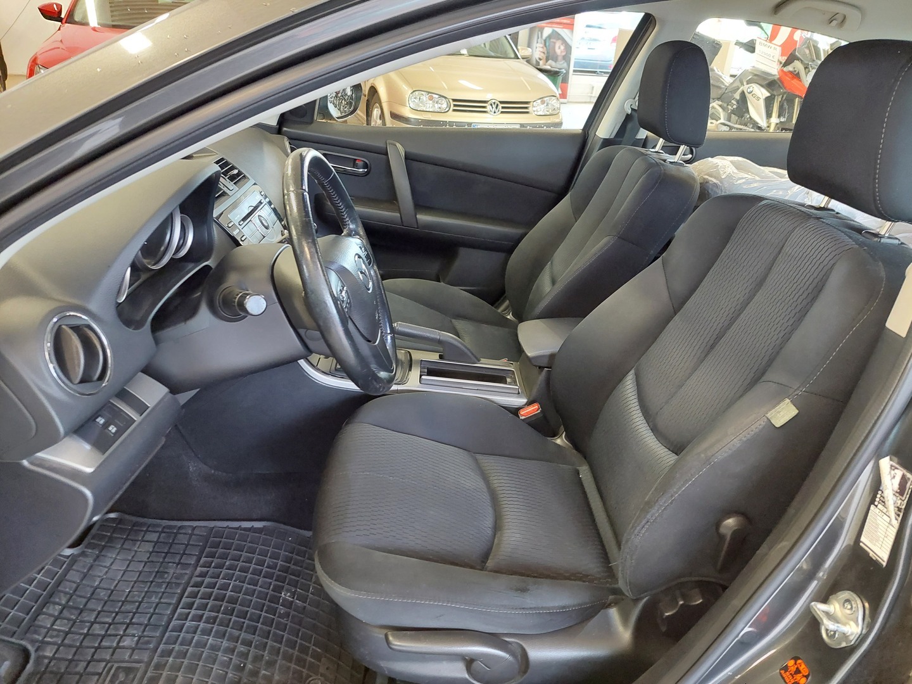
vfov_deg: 54.9
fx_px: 659
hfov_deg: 69.4
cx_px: 456
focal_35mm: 25
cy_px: 342
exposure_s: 1/25
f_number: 1.8
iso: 640
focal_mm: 5.23
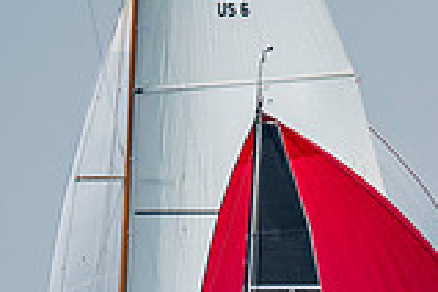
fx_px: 22312
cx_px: 295
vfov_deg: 0.7
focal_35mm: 1834
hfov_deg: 1.1
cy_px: 472
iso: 200
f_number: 4
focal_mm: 300
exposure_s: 1/4000
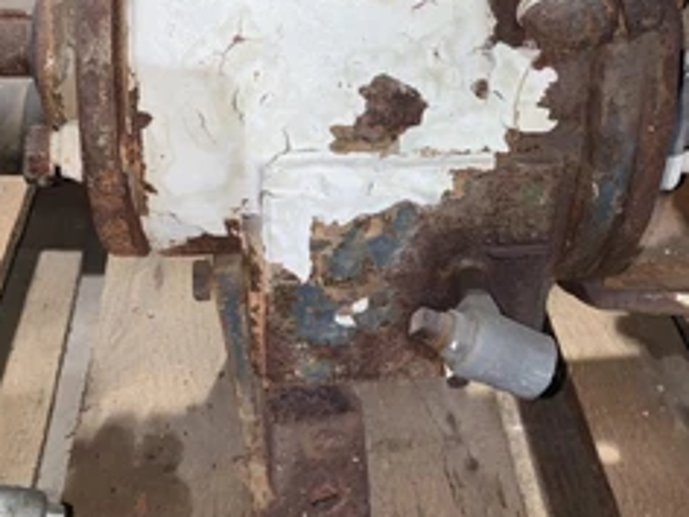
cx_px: 496
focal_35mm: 44
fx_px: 876
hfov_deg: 41.9
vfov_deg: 32.2
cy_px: 120
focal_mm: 4.25
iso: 25
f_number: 1.8
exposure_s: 1/27
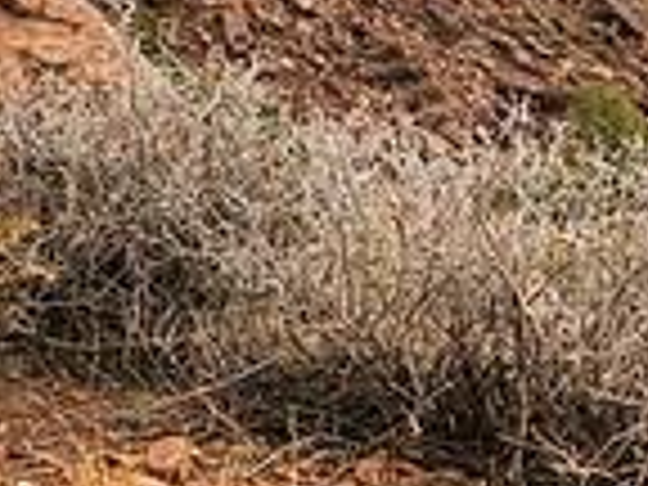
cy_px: 308
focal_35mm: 137
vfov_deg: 10.8
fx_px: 2565
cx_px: 936
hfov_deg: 13.6
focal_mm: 34
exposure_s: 1/320
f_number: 6.3
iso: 200
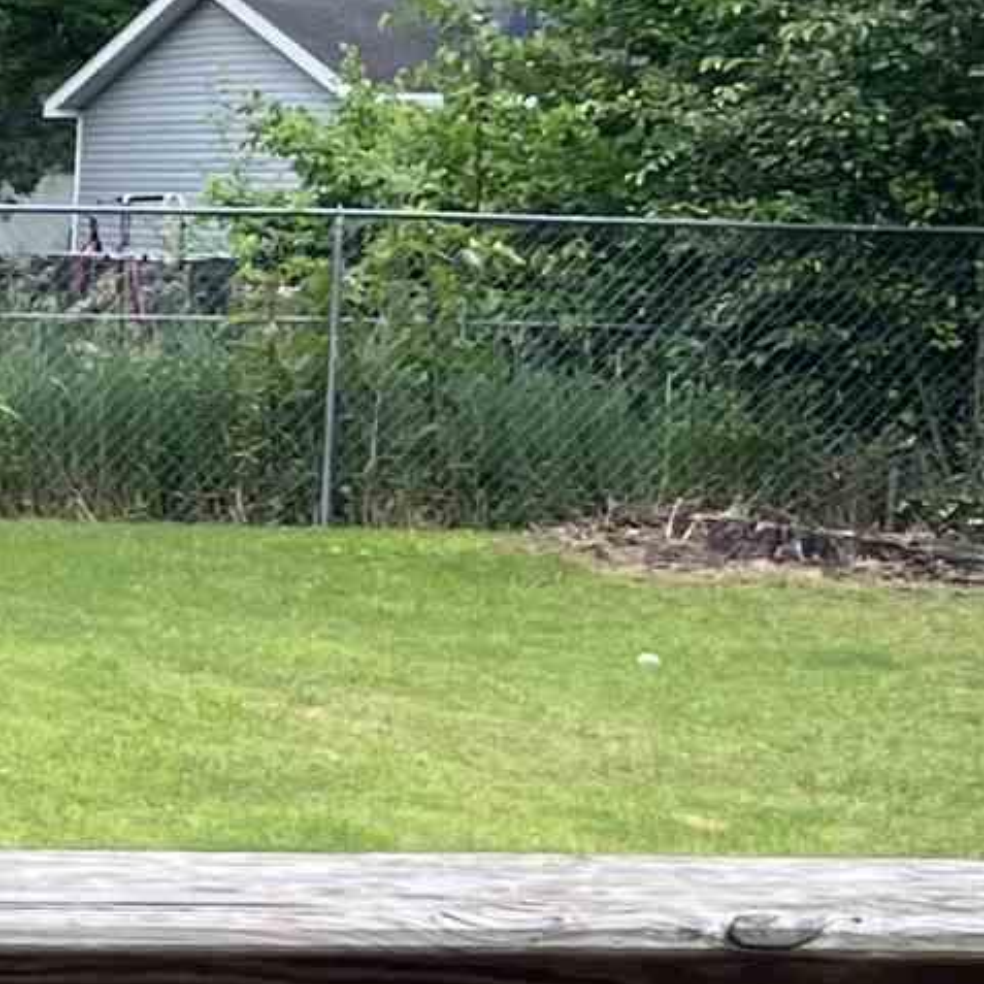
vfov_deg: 11.8
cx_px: -1718
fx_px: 4760
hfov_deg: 9.7
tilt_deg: -6.1
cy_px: 588
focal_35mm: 148
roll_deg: -1.0
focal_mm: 5.1
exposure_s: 1/187
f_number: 1.6
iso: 50
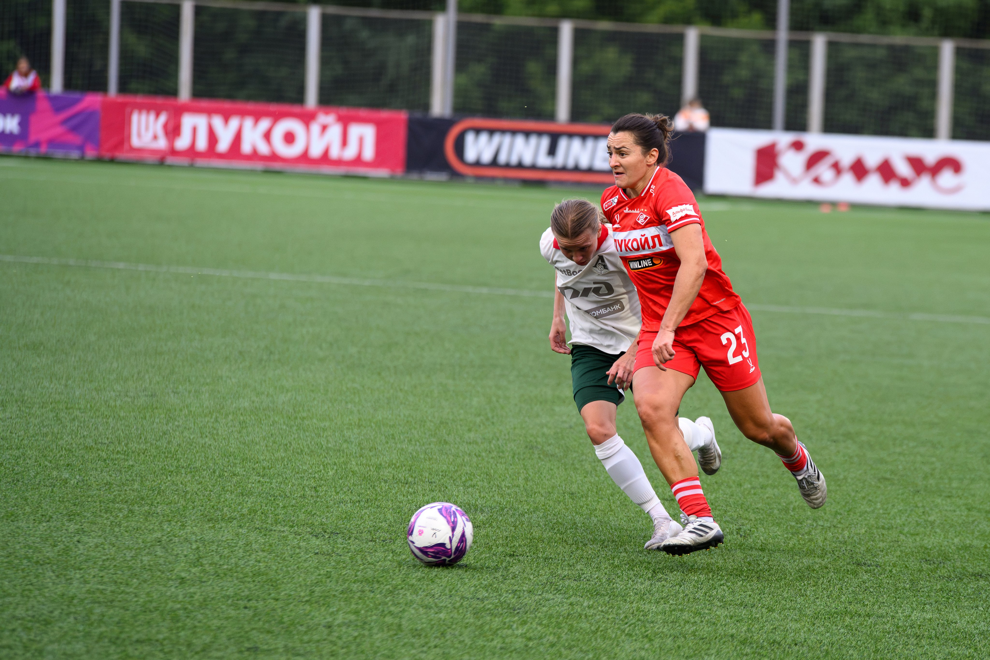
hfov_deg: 7.6
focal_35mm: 271
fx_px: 7456
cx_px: 669
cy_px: 329
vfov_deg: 5.1
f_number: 4
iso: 2500
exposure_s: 1/2000
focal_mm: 200
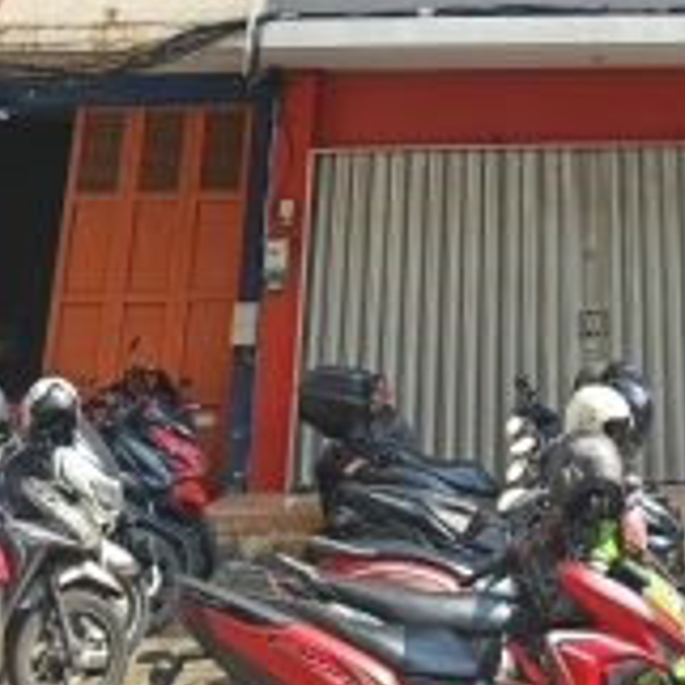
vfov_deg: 24.8
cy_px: -251
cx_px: 594
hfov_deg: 28.6
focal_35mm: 58
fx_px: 1299
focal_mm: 5.56
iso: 50
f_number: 1.8
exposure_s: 1/397
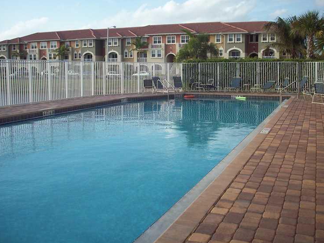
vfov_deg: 36.0
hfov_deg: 46.8
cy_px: 116
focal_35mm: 40
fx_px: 374
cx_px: 158
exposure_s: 1/196
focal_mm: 6.2
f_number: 5.6
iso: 80
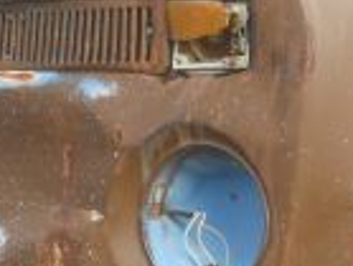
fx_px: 951
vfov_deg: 16.0
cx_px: 267
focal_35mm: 93
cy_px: 132
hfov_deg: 20.9
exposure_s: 1/250
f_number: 3.2
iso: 80
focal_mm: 4.9
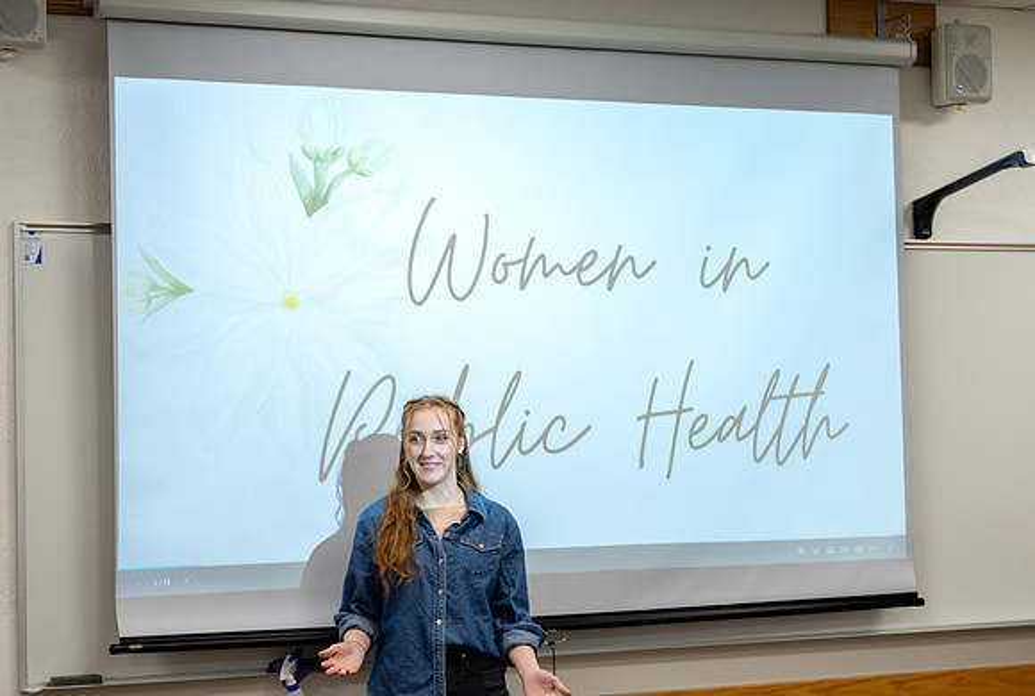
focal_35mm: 73
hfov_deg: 27.6
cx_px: 591
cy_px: 340
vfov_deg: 18.8
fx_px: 2101
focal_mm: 64
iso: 500
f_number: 4
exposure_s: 1/125
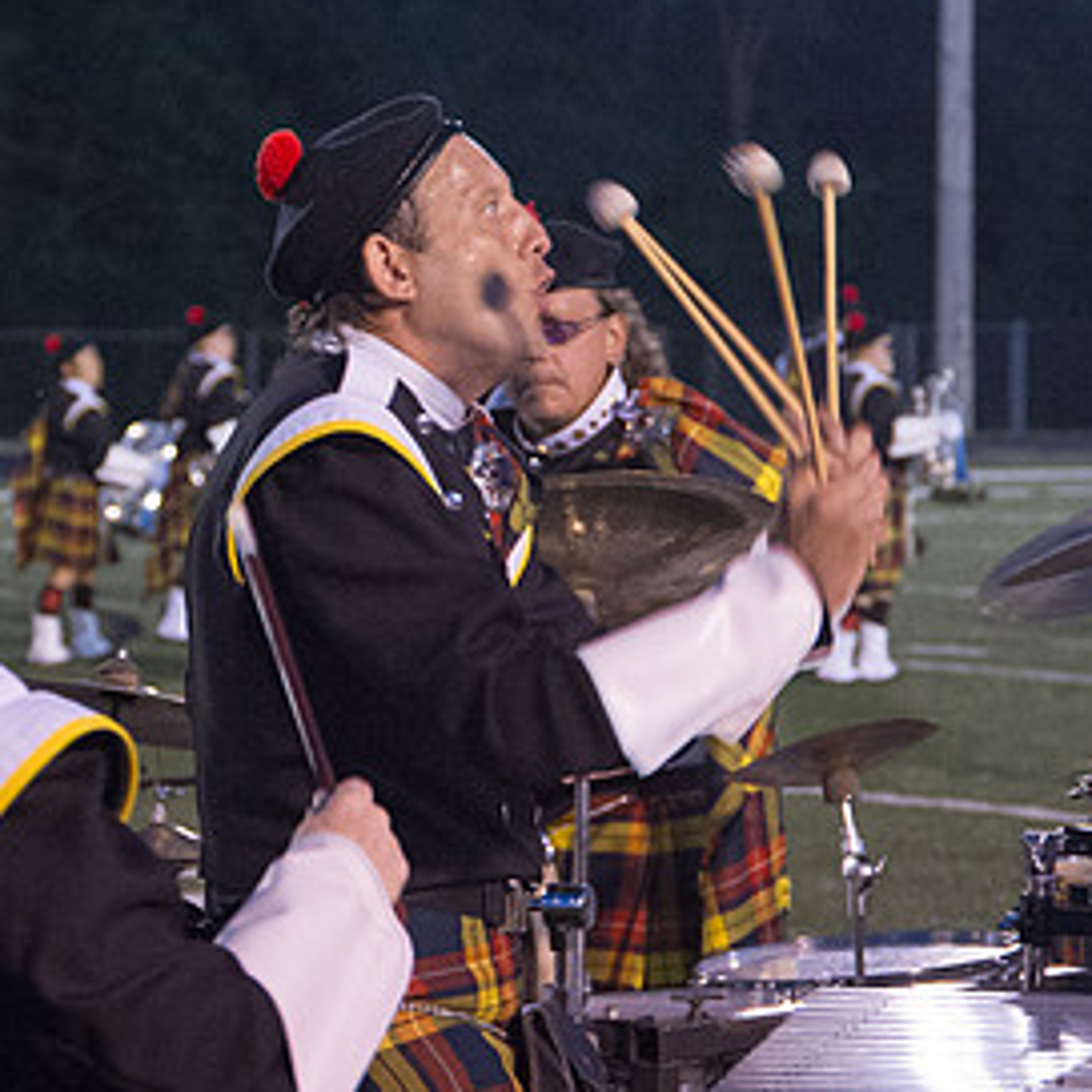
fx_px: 6638
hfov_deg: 9.4
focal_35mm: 186
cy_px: 756
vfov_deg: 9.4
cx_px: 500
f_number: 5.6
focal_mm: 85
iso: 6400
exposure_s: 1/200
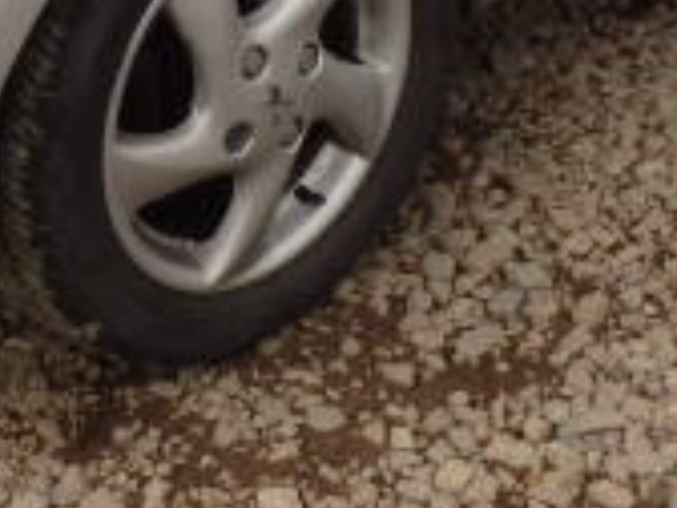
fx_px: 2386
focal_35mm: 122
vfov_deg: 11.7
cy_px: -226
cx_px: 230
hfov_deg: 16.1
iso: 125
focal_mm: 5.7
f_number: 13
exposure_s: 1/125
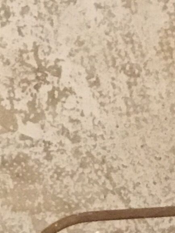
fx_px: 1193
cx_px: 54
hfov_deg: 8.4
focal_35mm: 177
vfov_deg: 10.3
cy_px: 463
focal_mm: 3.3
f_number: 2.4
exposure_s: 1/17
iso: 400
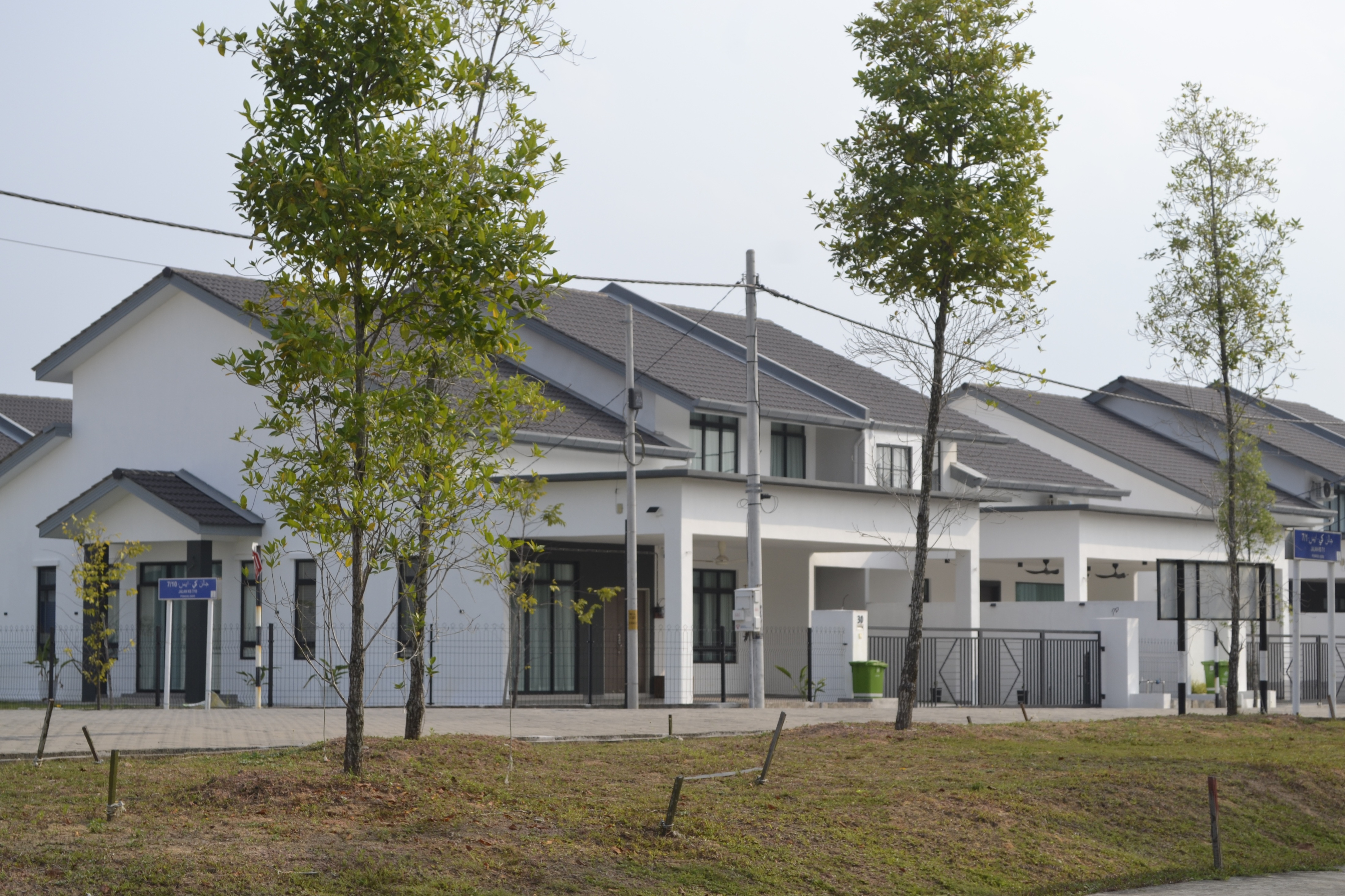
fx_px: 2914
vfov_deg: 17.5
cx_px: 672
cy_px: 448
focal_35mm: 78
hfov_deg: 26.0
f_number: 7.1
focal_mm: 52
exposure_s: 1/200
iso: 100
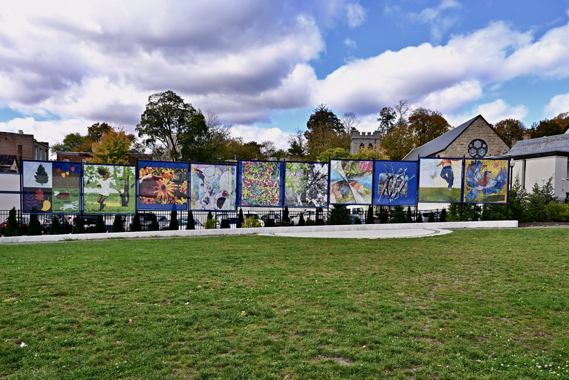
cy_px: 190
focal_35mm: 24
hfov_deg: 73.7
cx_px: 284
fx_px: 379
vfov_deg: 53.2
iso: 250
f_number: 7.1
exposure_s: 1/400
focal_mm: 24
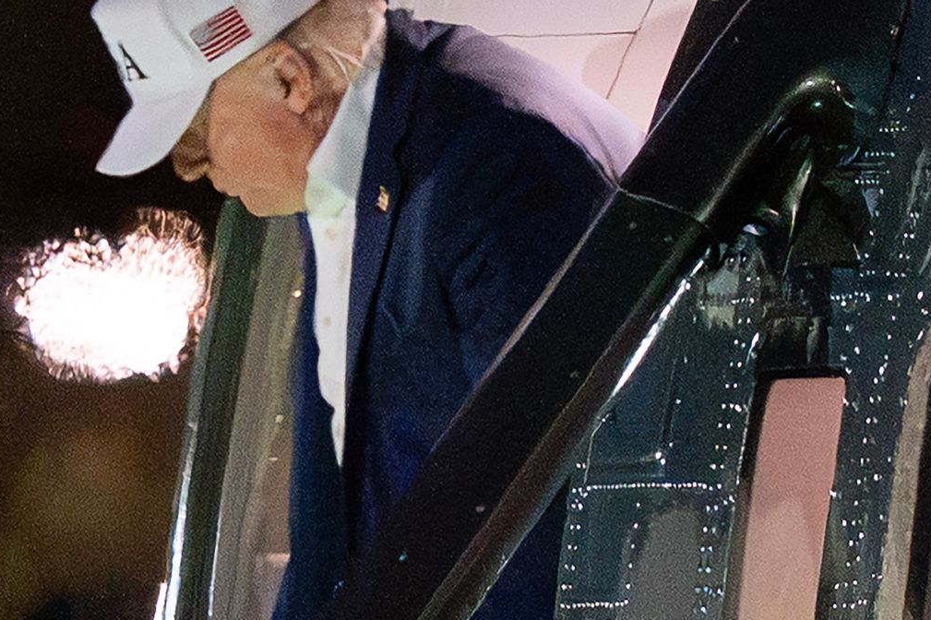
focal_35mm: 812
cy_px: 409
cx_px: 305
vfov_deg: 1.7
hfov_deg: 2.5
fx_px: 20991
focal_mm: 400
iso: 12800
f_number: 3.2
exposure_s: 1/250
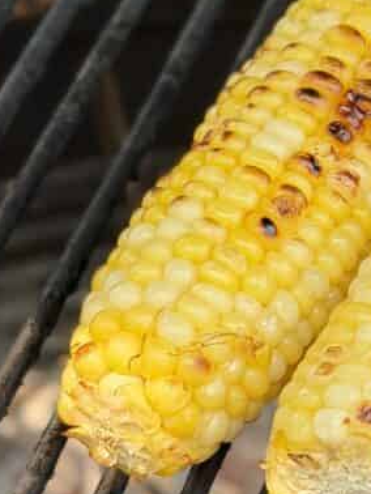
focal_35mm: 130
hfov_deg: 11.2
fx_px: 1856
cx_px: 423
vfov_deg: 15.1
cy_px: 176
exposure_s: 1/1027
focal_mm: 6.76
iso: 64
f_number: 1.78
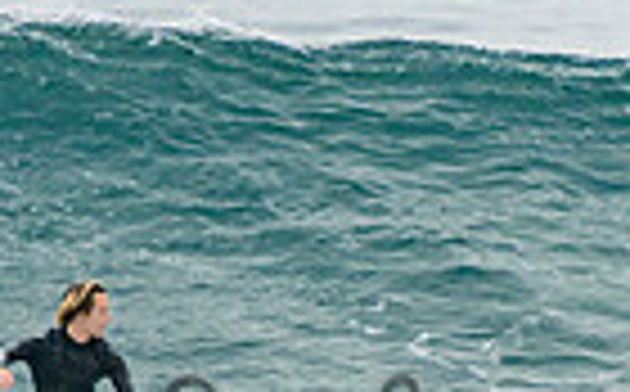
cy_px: 377
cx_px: 505
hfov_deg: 0.9
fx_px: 39804
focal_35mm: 2322
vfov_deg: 0.6
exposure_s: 1/1250
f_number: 7.1
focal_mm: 400
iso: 500
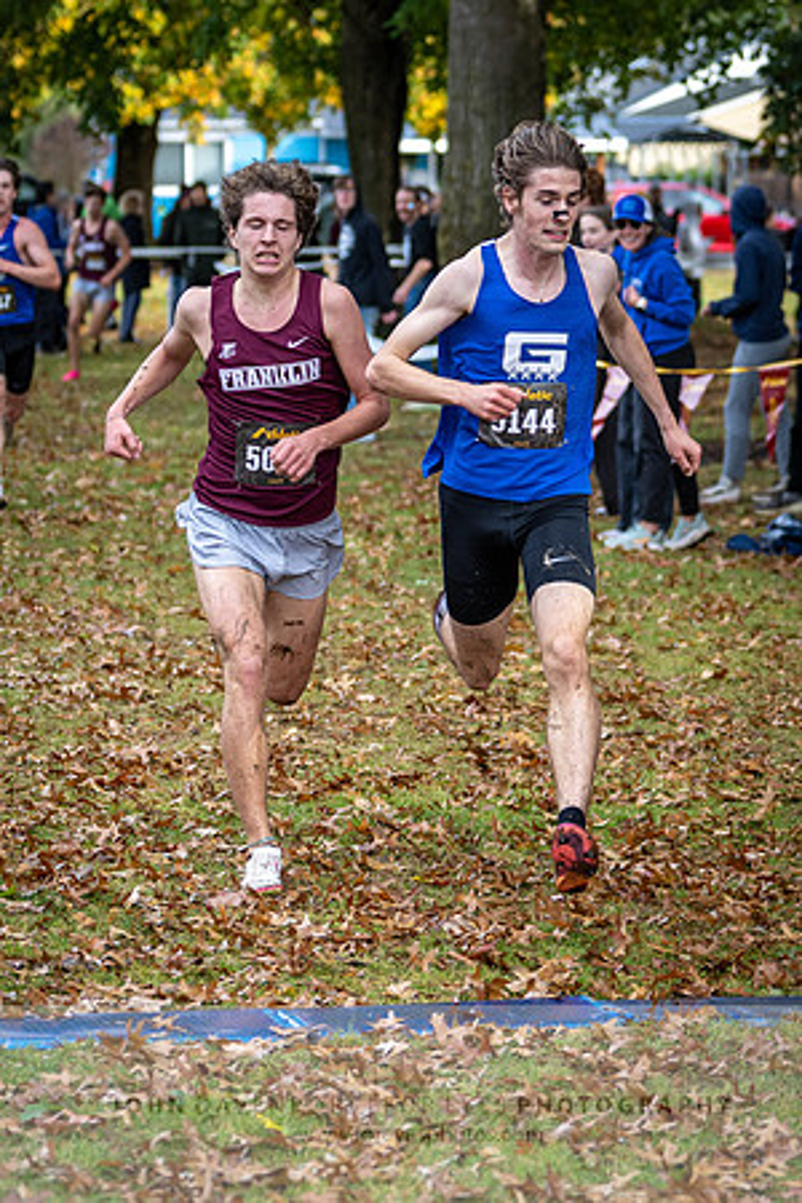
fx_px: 5839
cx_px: 430
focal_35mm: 175
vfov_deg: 11.8
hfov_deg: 7.9
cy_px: 447
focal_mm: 82
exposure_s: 1/1000
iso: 280
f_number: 2.8
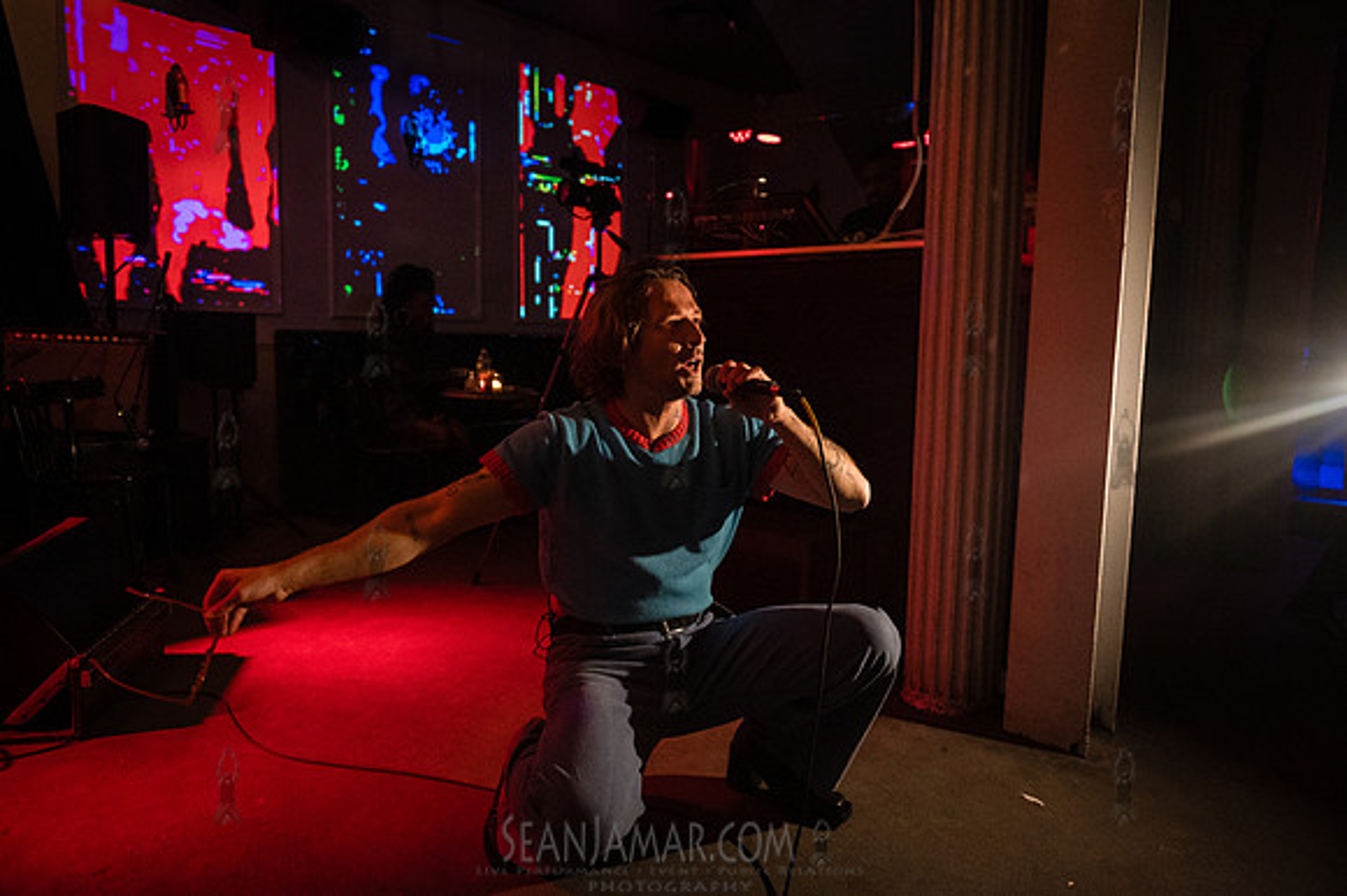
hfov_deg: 73.8
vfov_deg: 53.1
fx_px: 897
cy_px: 448
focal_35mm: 24
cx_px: 674
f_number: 2.8
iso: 10000
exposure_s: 1/125
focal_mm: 24
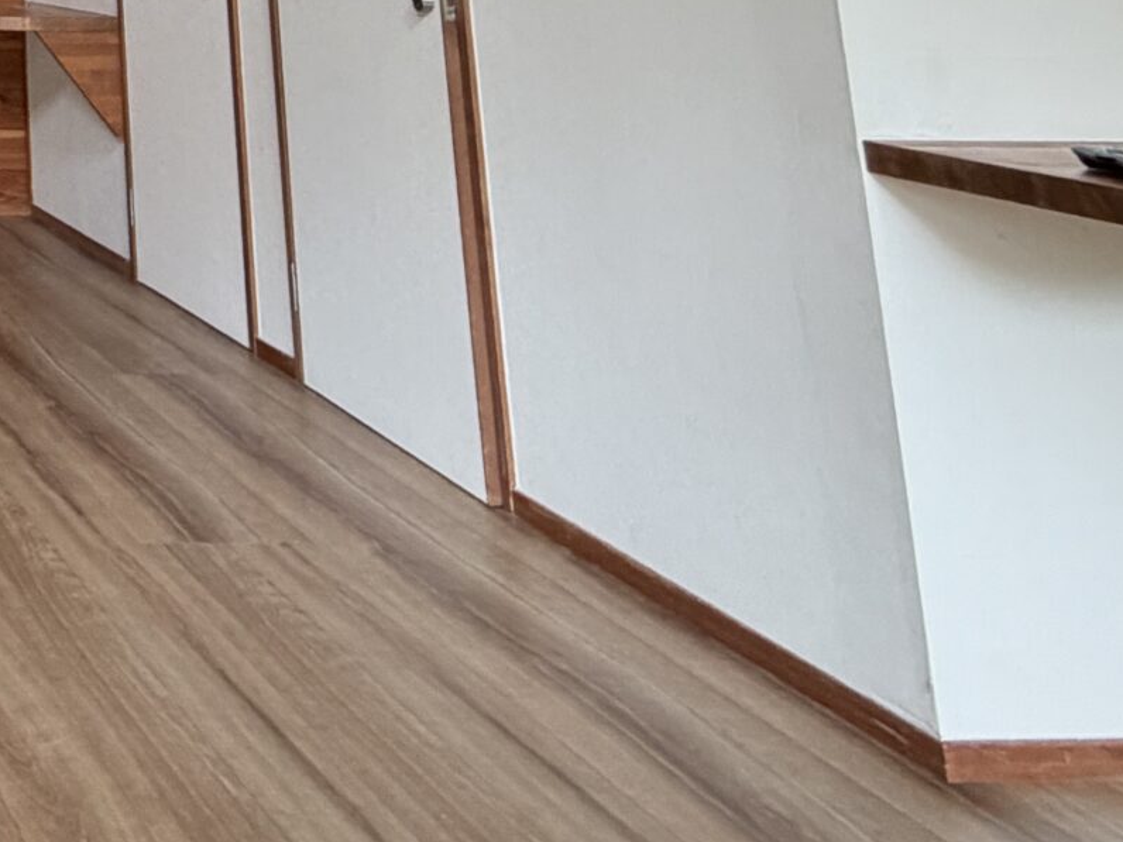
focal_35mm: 45
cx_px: -374
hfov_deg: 31.4
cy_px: -353
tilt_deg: +10.9
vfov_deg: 25.7
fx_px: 1460
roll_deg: -0.4
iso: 320
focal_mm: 2.22
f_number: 2.2
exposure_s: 1/106
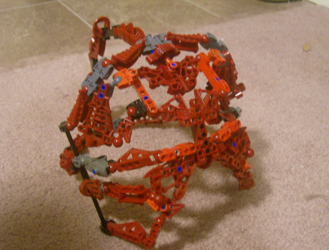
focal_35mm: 46
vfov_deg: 31.8
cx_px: 164
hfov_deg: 41.1
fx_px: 439
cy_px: 125
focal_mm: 7.7
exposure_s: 1/1.48
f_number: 3.1
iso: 200
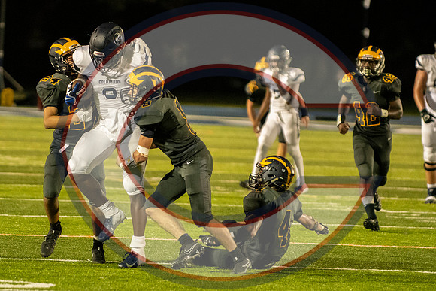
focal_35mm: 407
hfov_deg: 5.1
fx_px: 4928
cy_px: 156
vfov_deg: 3.4
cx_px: 175
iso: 10000
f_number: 2.8
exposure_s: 1/1250
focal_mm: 200
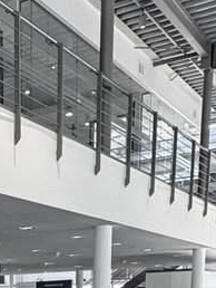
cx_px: -23
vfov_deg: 21.5
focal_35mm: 74
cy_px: 447
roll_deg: +1.1
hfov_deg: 19.1
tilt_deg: -12.3
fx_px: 615
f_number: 2.2
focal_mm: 2.22
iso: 125
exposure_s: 1/100
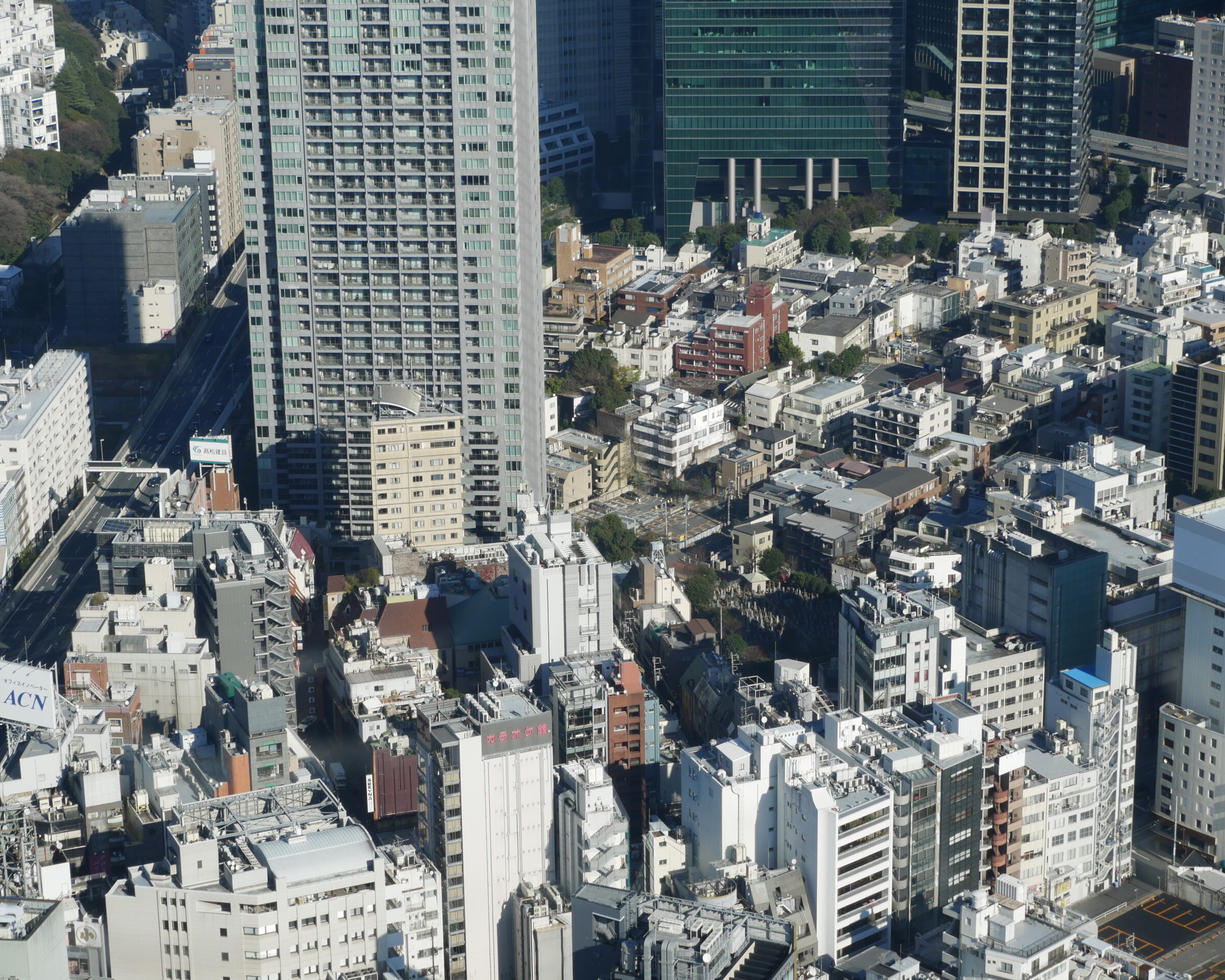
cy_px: 490
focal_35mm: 88
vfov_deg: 17.5
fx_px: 3191
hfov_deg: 21.7
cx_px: 602
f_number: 8
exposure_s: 1/400
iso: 200
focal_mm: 42
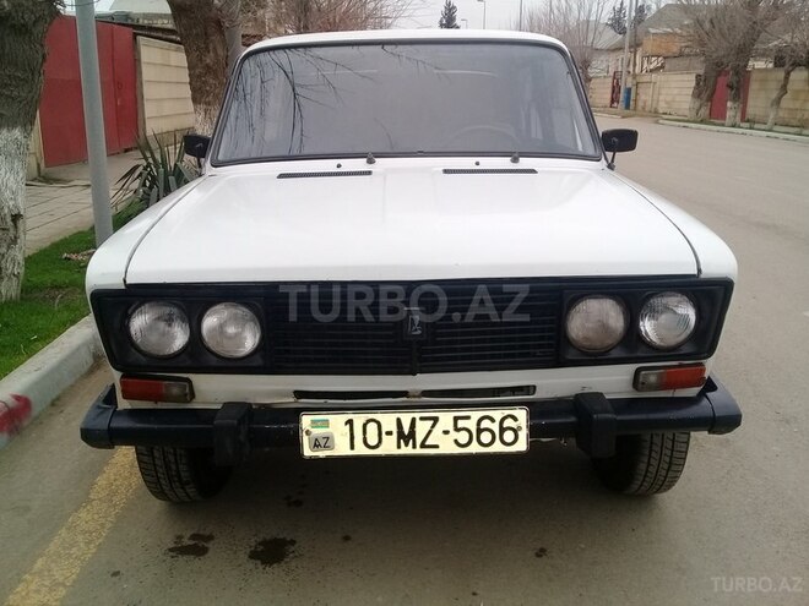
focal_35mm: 31
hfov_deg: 58.4
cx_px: 404
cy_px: 303
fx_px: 724
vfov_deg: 45.4
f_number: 2.2
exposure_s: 1/100
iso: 64
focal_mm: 3.3
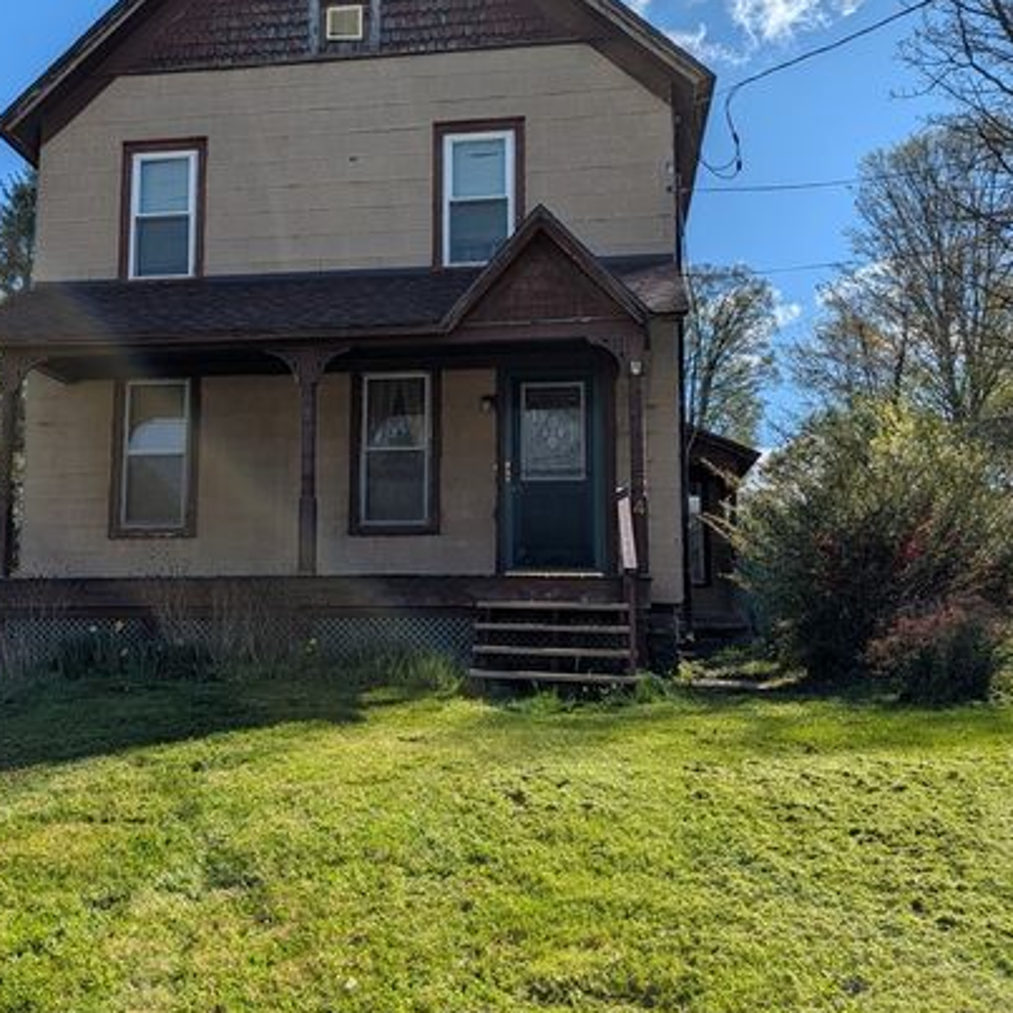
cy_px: 468
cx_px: 395
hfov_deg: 46.9
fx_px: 1159
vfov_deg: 47.2
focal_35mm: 35
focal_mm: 6.9
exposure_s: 1/1835
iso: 21
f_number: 1.68
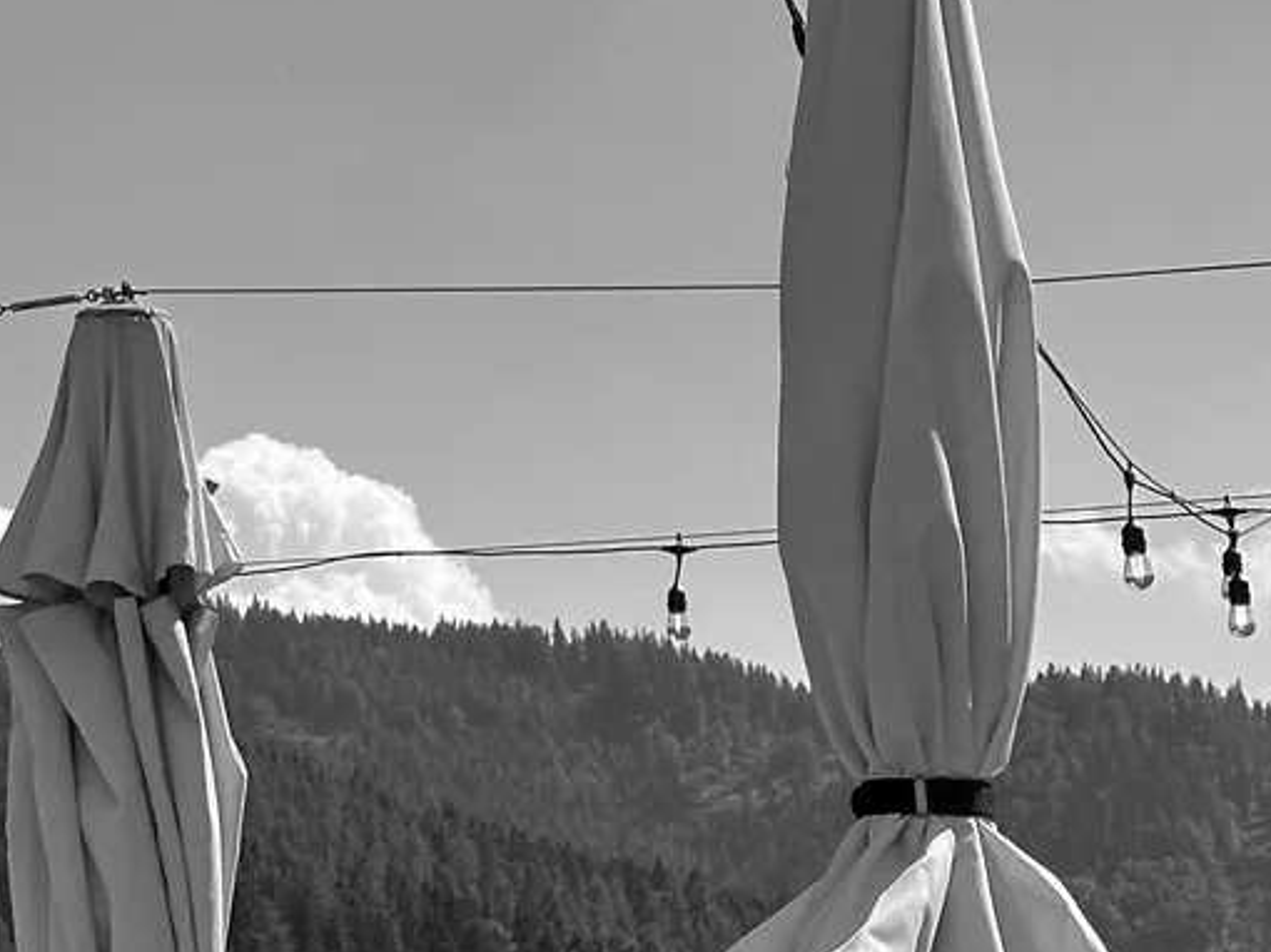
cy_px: 409
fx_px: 4147
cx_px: -204
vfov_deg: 13.1
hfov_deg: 16.8
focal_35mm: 113
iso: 64
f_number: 1.78
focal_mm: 6.86
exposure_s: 1/7092
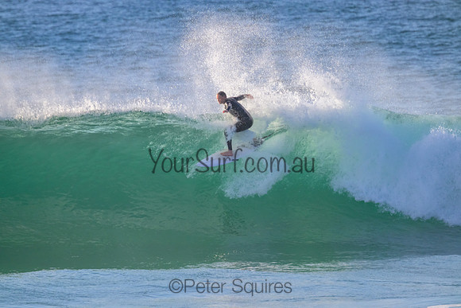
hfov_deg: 2.6
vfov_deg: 1.7
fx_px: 10246
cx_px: 230
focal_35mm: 800
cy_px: 154
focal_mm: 800
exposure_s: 1/1600
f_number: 11
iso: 1800
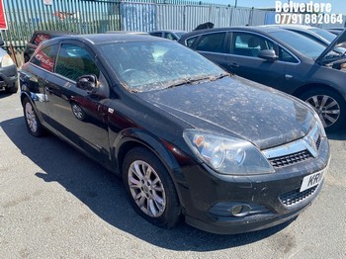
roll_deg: +0.5
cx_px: 173
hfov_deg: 67.3
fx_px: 260
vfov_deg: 53.0
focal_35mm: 26
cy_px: 130
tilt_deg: -21.6
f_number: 1.8
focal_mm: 4.25
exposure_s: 1/1218
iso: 32
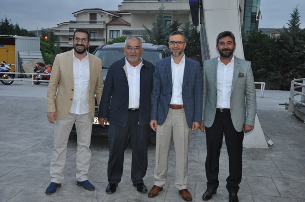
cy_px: 101
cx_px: 152
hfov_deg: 45.0
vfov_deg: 30.8
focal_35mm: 44
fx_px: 368
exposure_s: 1/60
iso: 800
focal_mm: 29
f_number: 3.8
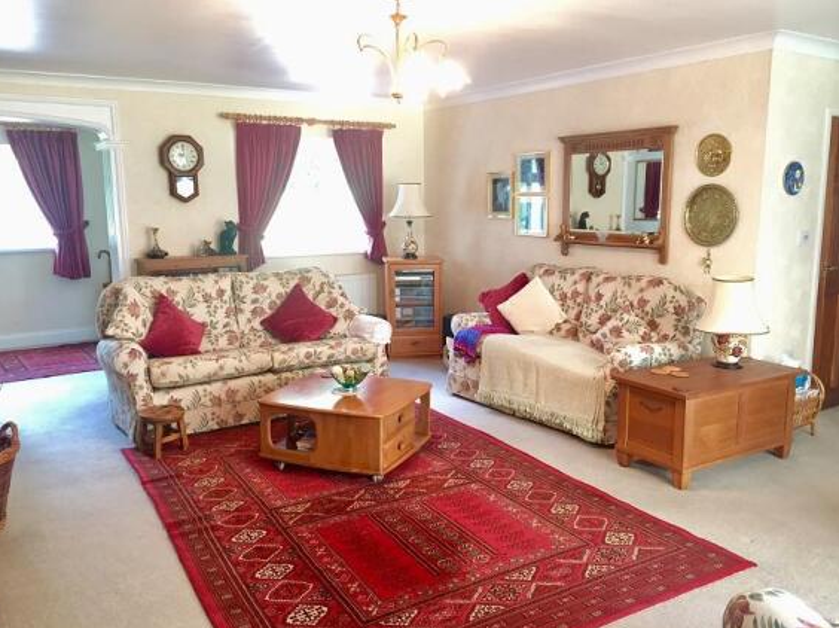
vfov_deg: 46.7
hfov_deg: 60.0
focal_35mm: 30
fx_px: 727
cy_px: 322
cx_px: 420
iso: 125
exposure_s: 1/33
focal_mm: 4.15
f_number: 2.2
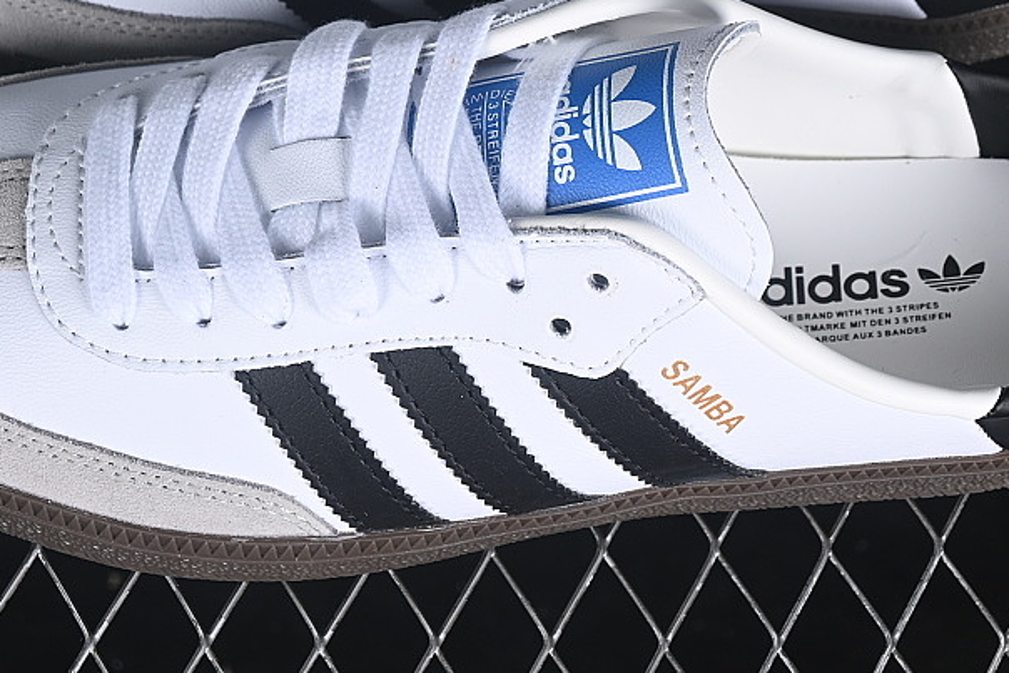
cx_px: 473
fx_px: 3756
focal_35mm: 134
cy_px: 87
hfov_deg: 15.3
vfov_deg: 10.2
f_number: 7.1
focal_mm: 50
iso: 160
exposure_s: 1/80
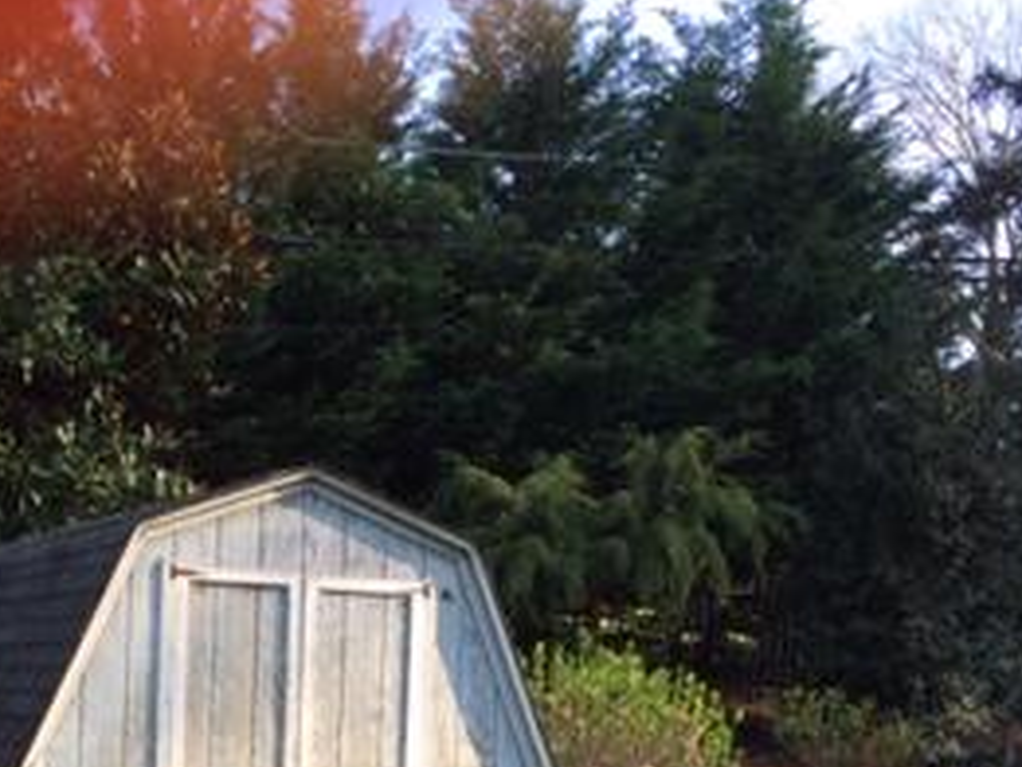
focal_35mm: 71
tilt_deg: -2.2
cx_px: 251
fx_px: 2097
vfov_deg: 19.9
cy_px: 830
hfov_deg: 27.0
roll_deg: -1.0
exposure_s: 1/341
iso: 32
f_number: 2.2
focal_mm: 4.15
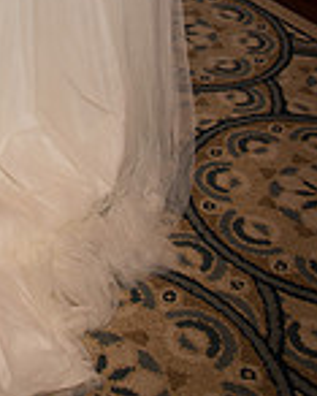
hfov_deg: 18.1
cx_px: -56
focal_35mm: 81
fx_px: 949
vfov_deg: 21.2
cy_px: -125
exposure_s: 1/125
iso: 400
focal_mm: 28
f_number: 4.8
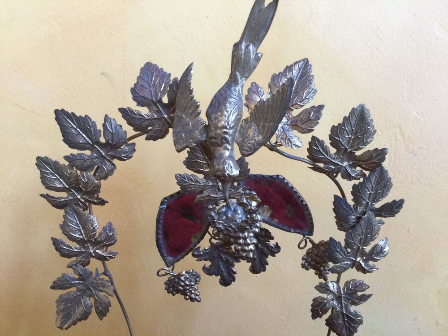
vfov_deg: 45.4
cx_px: 224
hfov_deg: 58.4
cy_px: 168
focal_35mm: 31
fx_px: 401
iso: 100
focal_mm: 3.3
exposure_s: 1/33
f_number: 2.4
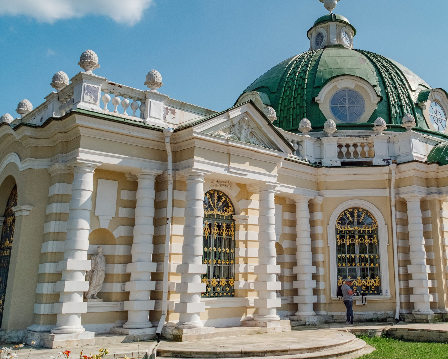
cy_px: 145
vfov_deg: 40.0
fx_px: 491
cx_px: 287
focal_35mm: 37
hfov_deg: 48.5
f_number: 6.4
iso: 640
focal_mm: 18
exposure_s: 1/1000
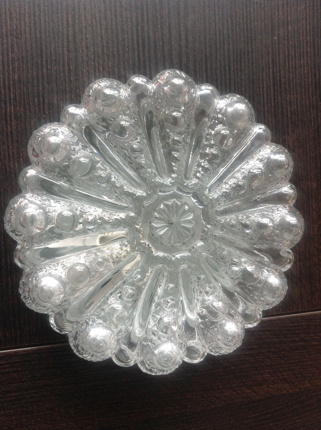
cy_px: 215
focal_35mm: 35
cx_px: 160
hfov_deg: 40.6
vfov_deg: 52.7
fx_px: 434
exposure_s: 1/120
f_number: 2.4
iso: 50
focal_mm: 4.28
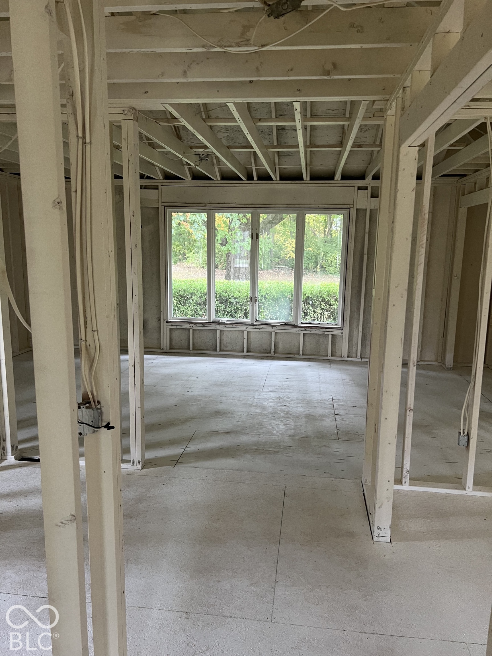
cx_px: 246
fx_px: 493
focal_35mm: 26
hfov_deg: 53.1
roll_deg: -0.2
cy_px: 328
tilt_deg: -7.8
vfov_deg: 67.3
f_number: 1.5
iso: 200
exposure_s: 1/60
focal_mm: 5.7
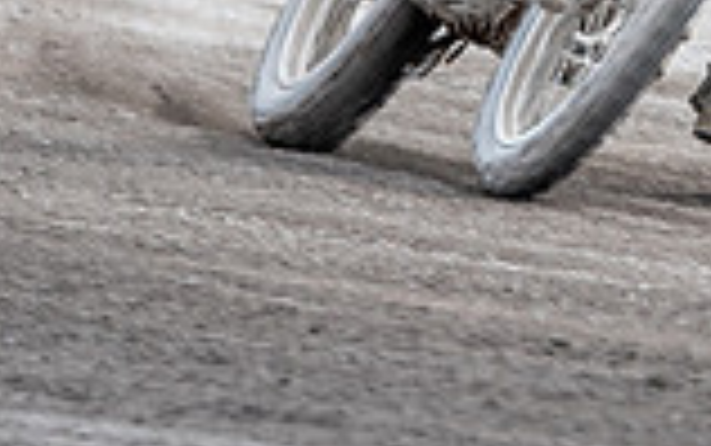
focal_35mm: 1944
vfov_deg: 0.7
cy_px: -299
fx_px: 37696
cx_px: 749
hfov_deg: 1.1
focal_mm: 350
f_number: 5.6
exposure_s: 1/400
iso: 200
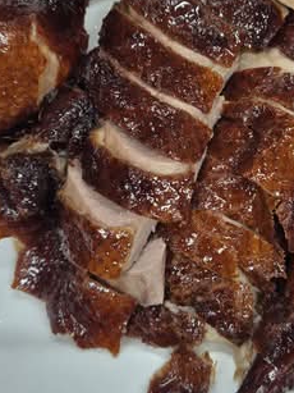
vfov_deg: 34.9
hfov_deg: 26.2
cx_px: 216
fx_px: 623
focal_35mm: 55
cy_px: 167
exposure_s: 1/100
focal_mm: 5.4
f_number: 1.8
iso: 80
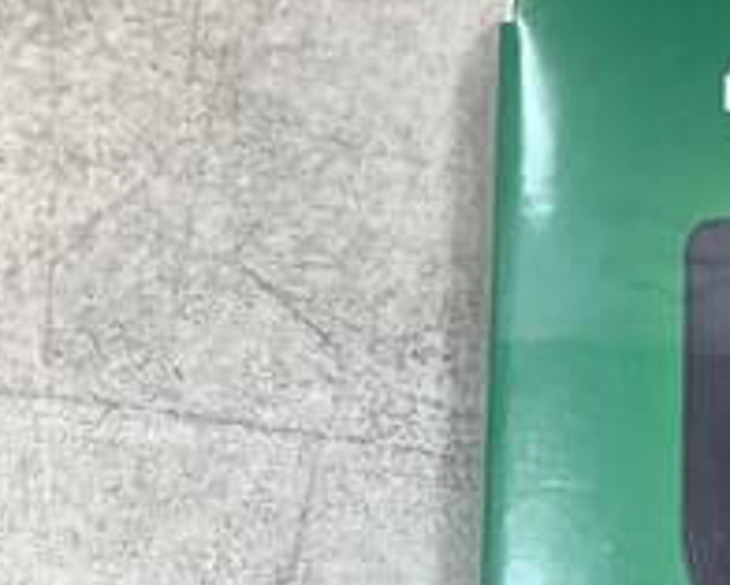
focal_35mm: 77
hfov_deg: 23.9
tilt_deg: -81.5
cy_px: 486
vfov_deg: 19.7
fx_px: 1664
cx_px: 696
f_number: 2.4
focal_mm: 3.3
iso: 80
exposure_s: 1/100
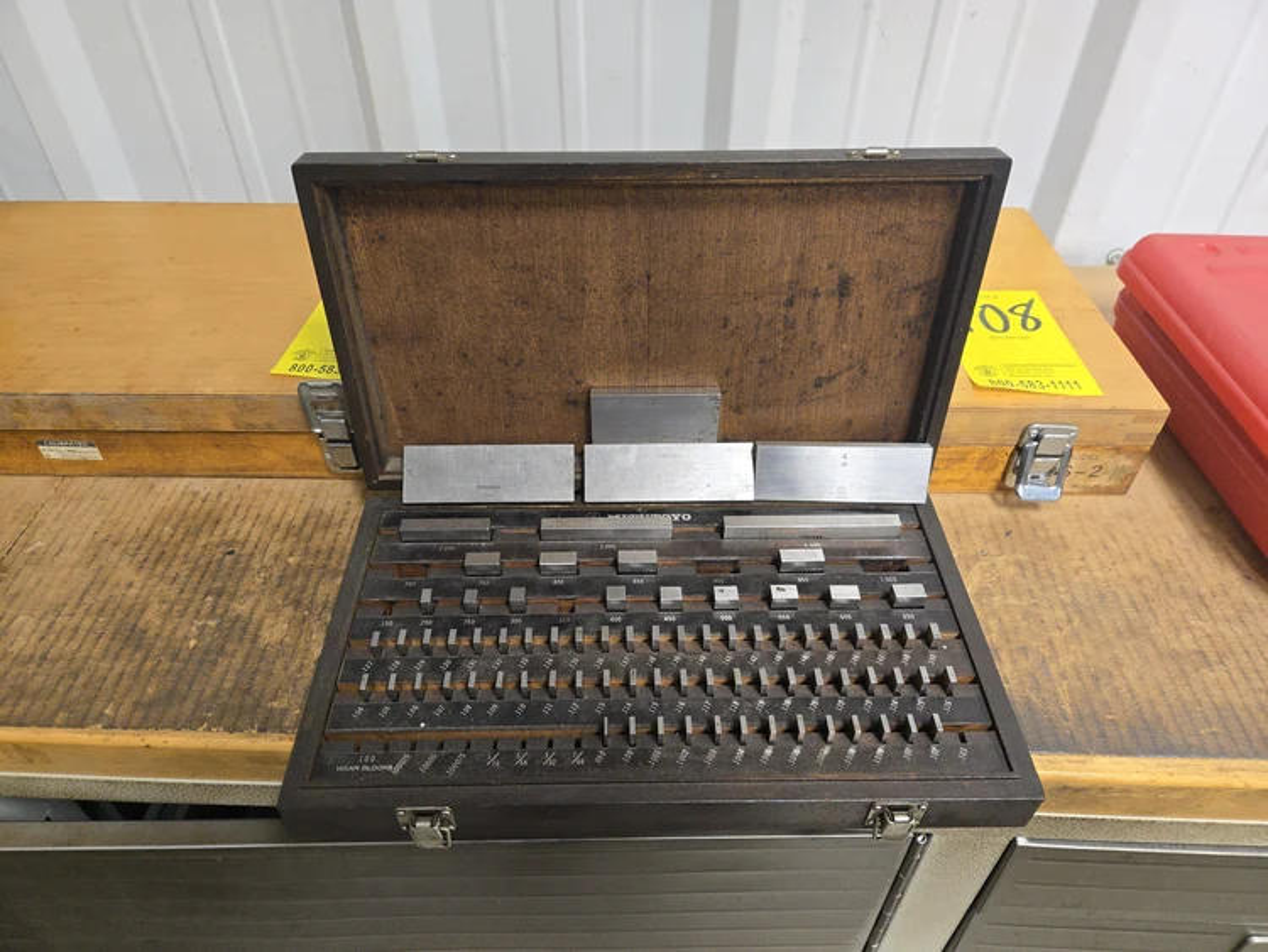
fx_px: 843
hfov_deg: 73.9
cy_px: 476
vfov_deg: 58.9
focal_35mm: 23
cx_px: 634
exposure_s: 1/120
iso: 200
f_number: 1.8
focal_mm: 5.4
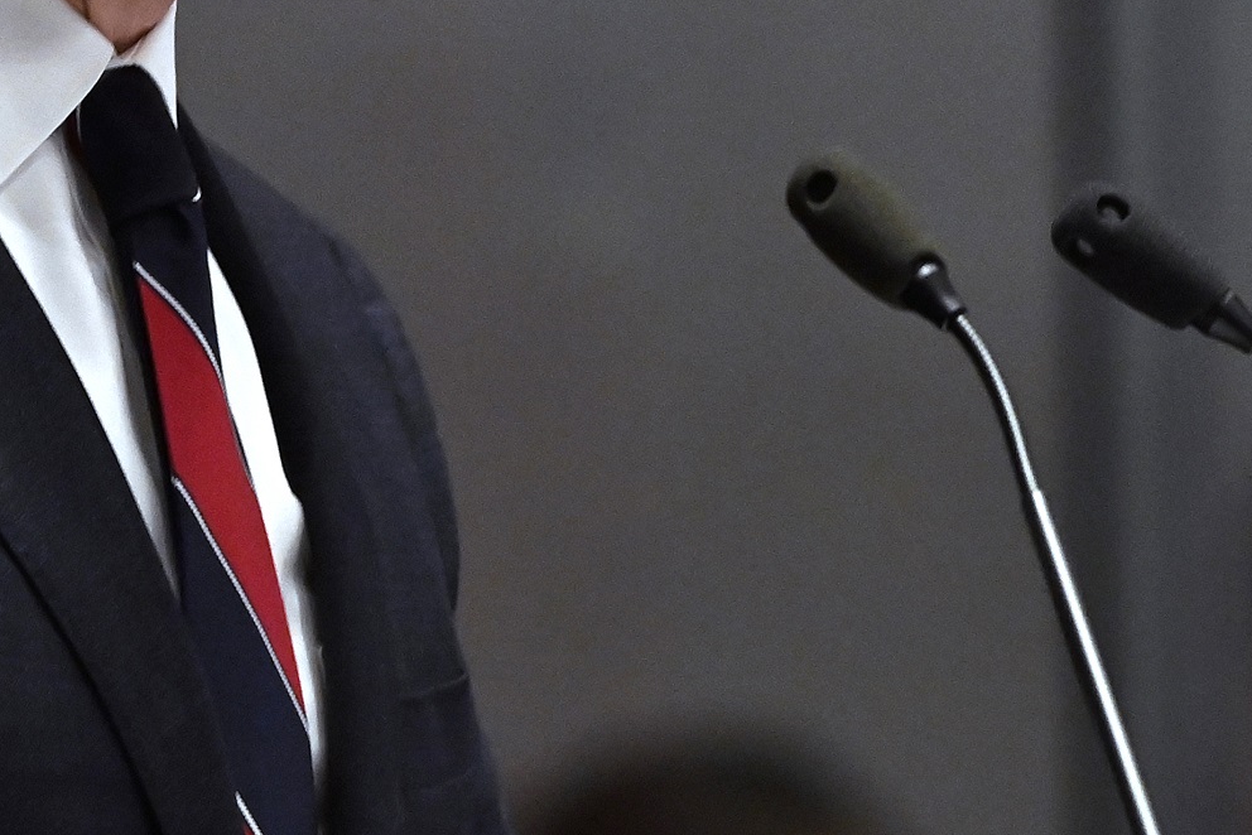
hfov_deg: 2.3
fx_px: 31551
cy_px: 240
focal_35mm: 907
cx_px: 175
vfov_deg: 1.5
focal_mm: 300
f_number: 4.5
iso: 8000
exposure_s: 1/250
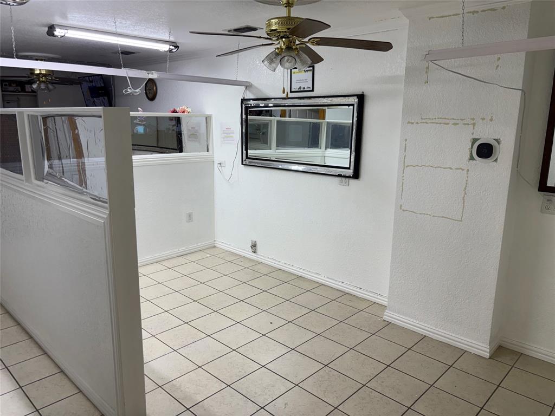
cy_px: 208
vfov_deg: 53.1
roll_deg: +0.0
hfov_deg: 67.3
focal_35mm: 26
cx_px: 278
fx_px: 417
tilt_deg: -12.2
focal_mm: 5.96
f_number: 1.6
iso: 64
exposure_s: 1/120
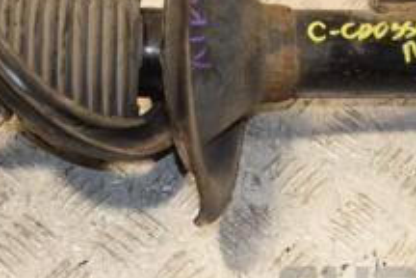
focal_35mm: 104
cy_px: 39
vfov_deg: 13.0
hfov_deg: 19.6
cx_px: 243
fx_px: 1206
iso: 800
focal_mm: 25
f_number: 8
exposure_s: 1/200
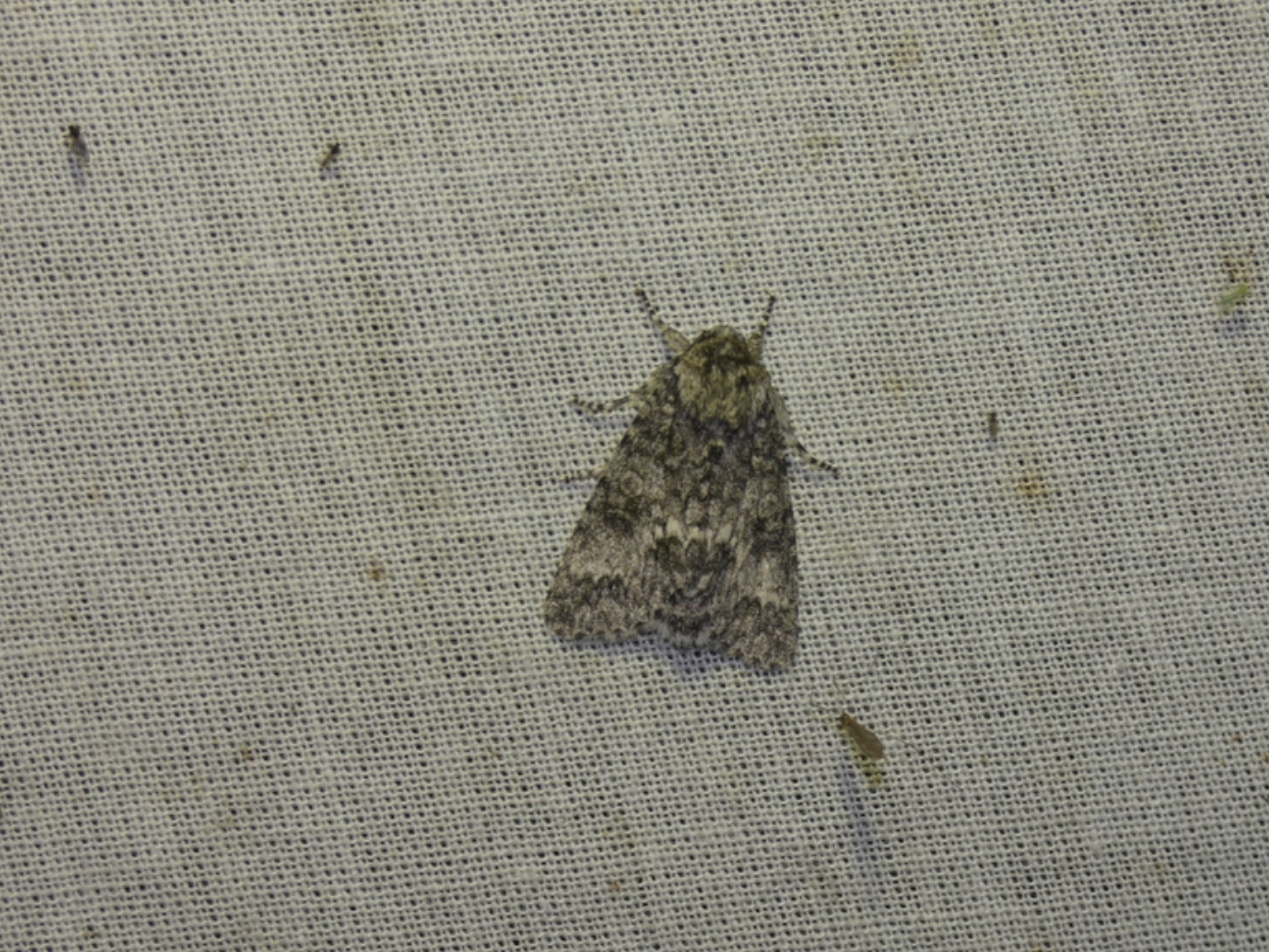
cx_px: 695
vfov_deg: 9.9
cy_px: 450
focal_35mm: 150
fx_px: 5499
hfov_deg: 13.2
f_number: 5.3
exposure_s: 1/60
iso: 80
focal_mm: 24.2
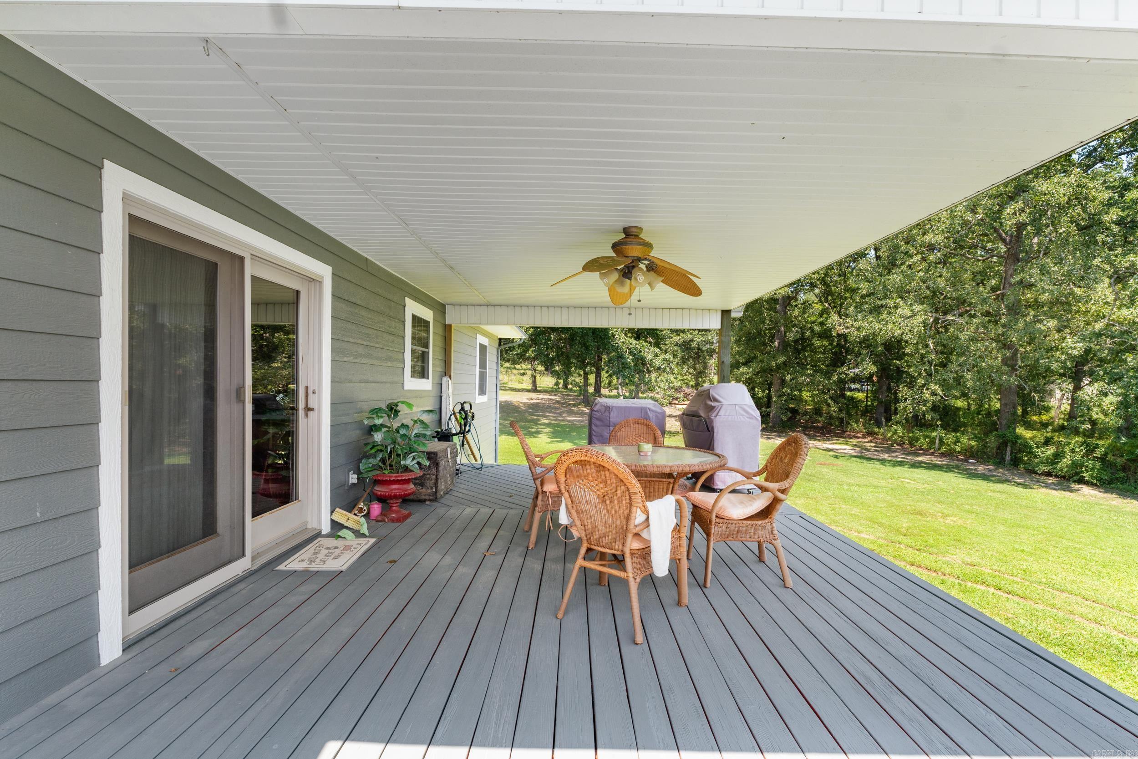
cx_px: 569
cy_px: 380
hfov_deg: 97.1
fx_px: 503
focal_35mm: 16
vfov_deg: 74.1
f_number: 9
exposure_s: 1/20
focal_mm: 10.6
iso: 200
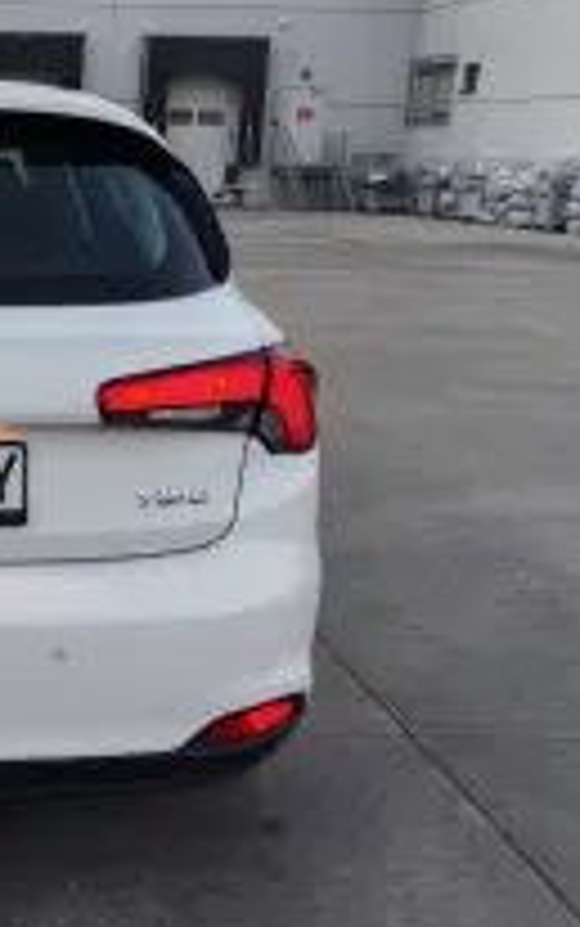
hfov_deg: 23.8
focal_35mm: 50
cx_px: -99
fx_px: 1263
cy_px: 446
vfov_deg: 40.3
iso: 100
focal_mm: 5.52
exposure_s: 1/100
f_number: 1.95
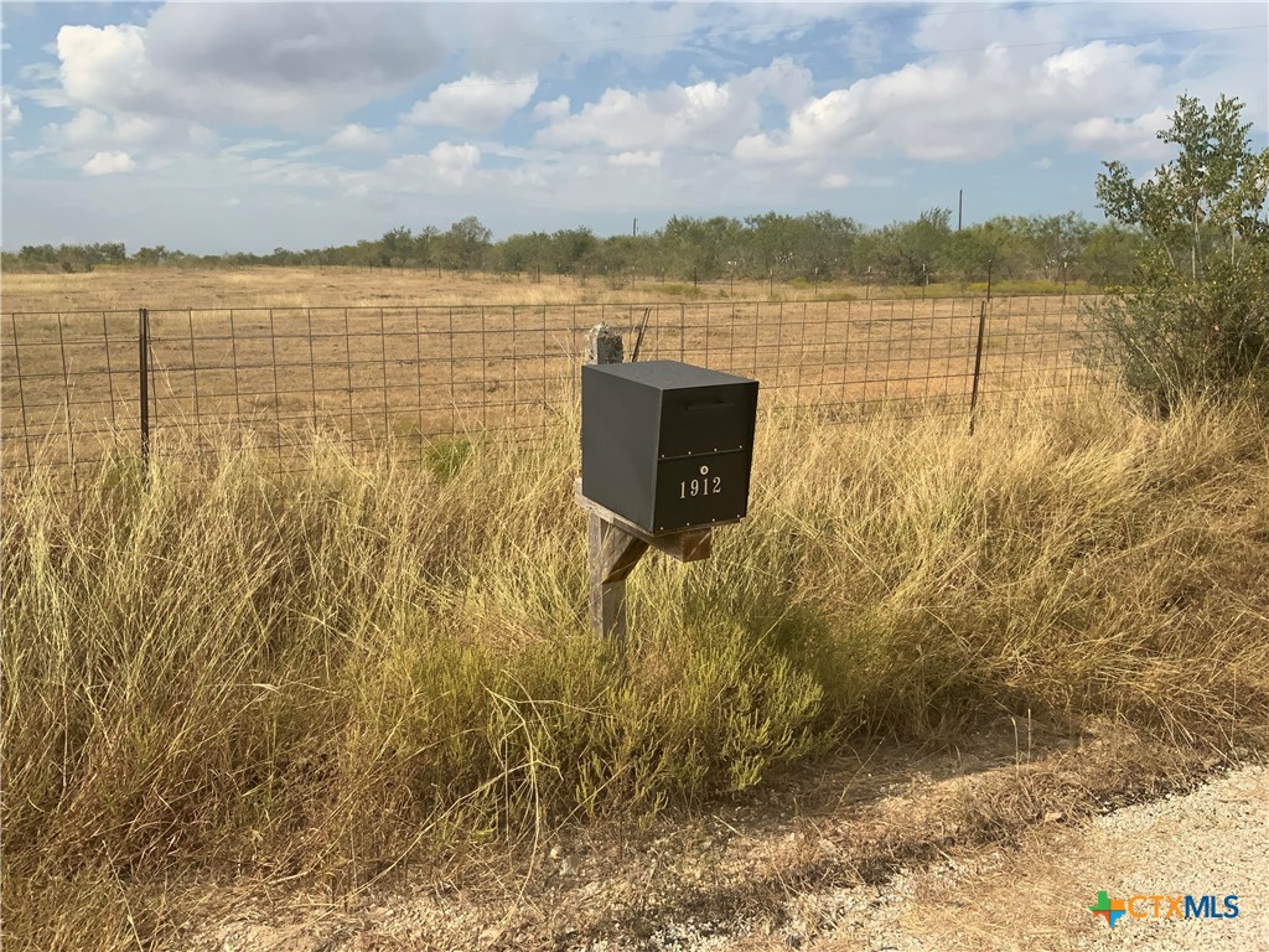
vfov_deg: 48.2
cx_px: 634
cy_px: 476
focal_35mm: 29
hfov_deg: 61.7
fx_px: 1063
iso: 20
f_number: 1.8
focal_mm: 3
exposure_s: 1/2959
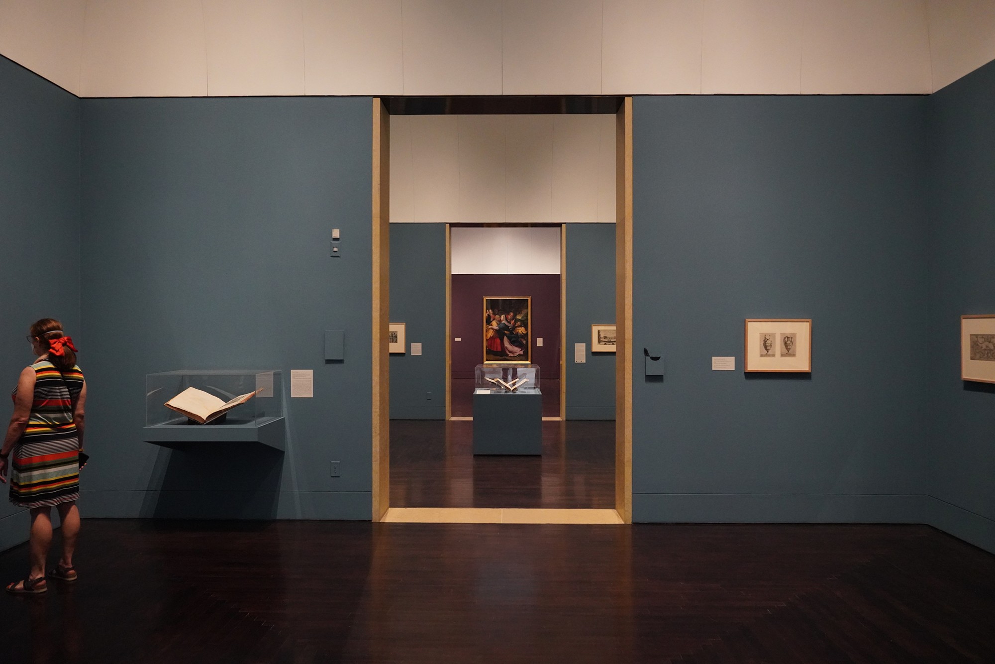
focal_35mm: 28
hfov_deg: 65.5
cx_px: 498
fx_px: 774
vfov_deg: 46.4
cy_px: 332
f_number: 4.5
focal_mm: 28
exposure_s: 1/100
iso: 8000
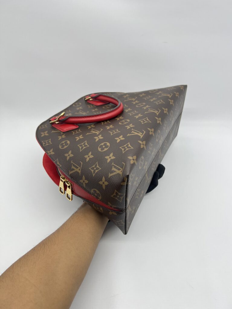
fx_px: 232
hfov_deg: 53.1
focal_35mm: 26
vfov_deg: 67.3
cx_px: 116
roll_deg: -0.7
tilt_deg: -39.4
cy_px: 154
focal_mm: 5.7
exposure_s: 1/100
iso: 32
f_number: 1.5
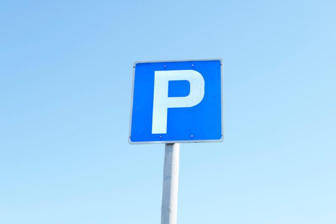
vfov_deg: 25.5
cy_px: 112
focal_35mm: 53
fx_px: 495
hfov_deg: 37.5
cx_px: 168
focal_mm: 35.3
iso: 200
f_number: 5.6
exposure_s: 1/250
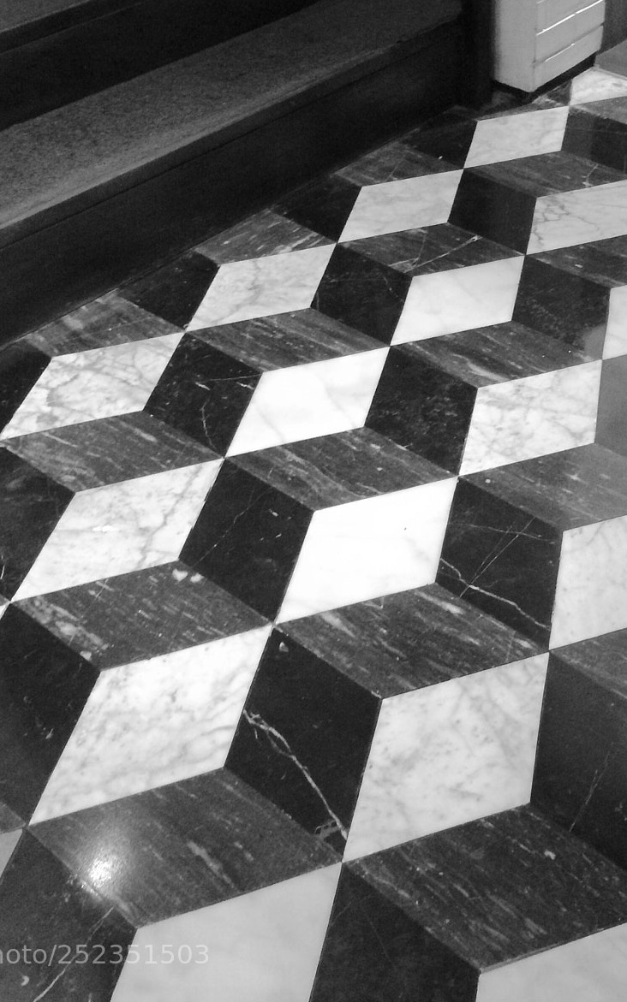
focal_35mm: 42
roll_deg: +1.6
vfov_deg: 47.2
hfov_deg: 30.2
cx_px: 446
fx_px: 1148
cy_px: 508
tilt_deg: -43.6
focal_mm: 4.15
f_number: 2.2
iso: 320
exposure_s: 1/33
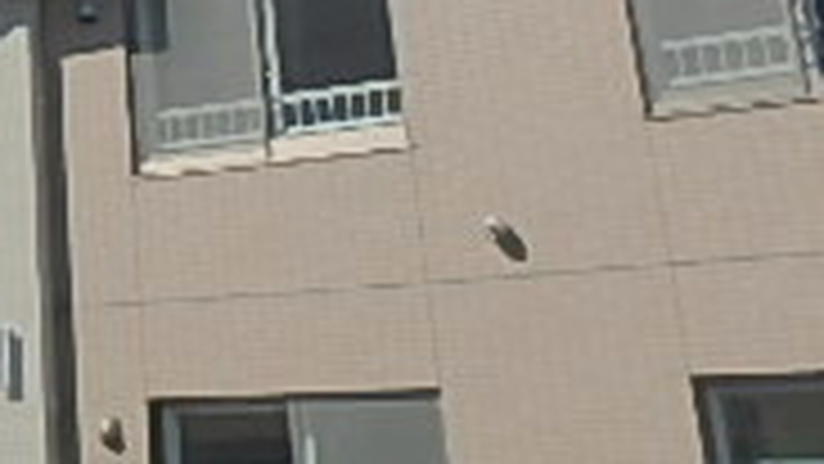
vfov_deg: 13.9
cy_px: -293
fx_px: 1748
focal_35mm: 80
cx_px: -221
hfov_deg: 23.7
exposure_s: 1/1250
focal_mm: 3.7
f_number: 6
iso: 125
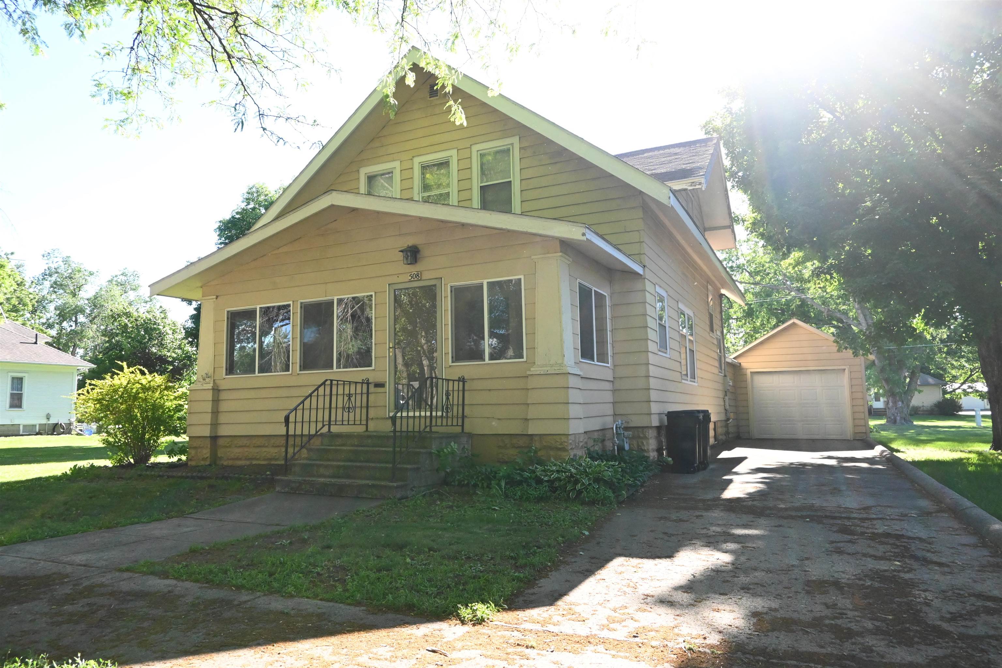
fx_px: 668
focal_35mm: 24
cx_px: 501
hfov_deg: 73.7
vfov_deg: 53.1
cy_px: 334
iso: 2500
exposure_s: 1/1000
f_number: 7.1
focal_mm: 16
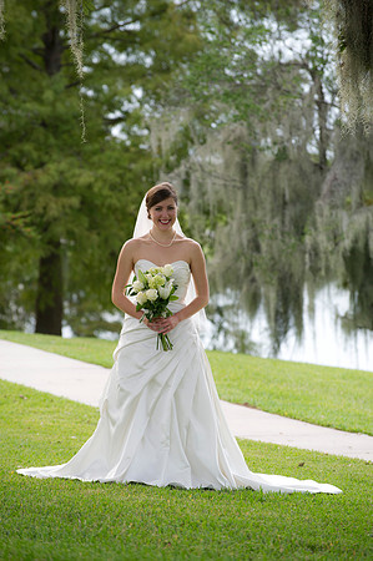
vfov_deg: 10.3
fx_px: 3115
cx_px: 186
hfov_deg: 6.9
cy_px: 280
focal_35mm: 200
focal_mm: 200
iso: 320
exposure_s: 1/250
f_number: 4
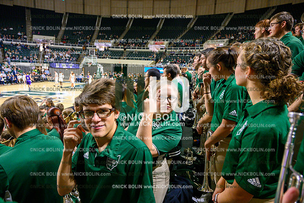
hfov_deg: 73.7
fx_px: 203
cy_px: 102
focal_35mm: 24
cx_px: 152
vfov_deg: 53.2
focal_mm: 24
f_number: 4.5
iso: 3200
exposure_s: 1/200
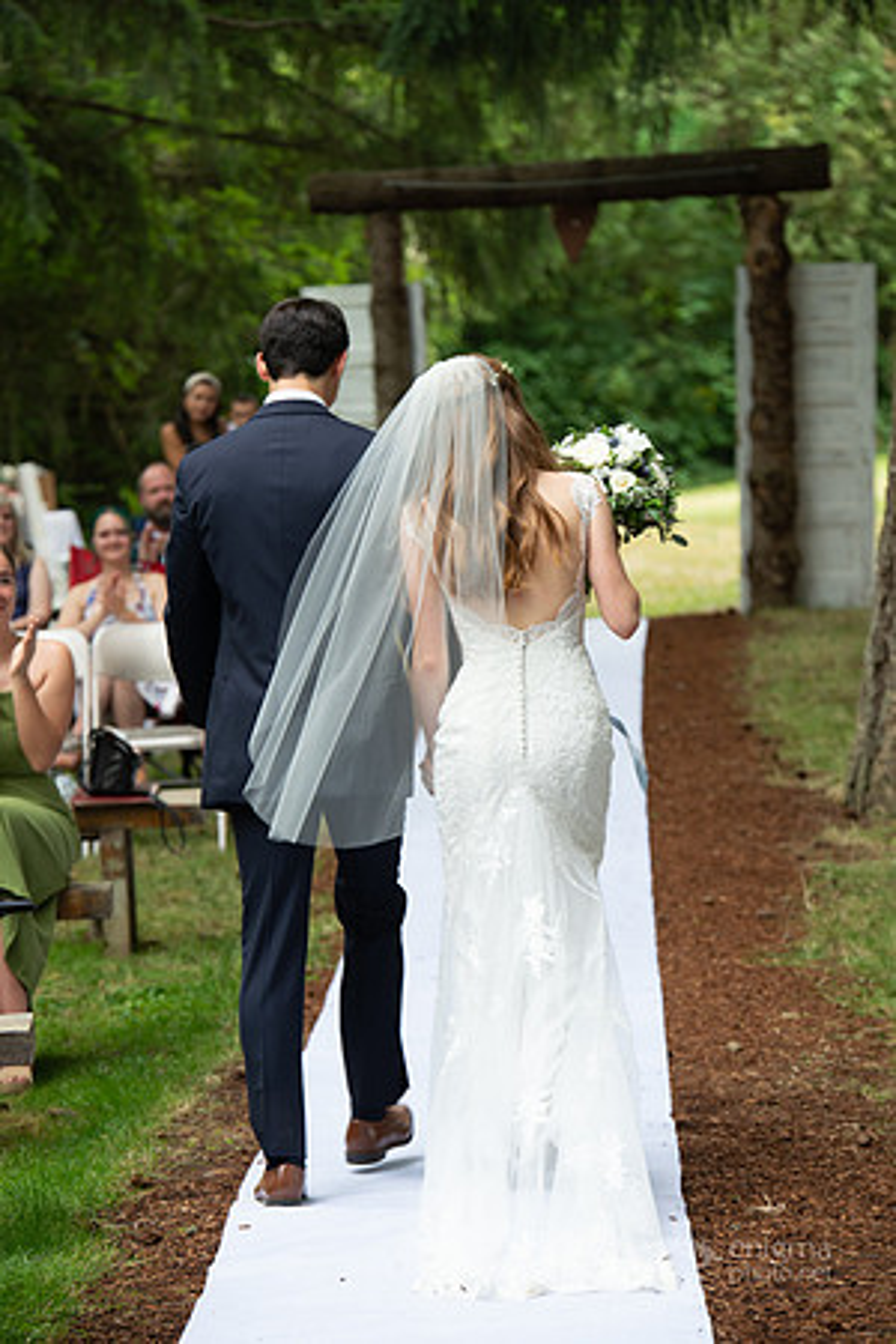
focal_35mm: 145
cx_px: 448
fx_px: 5413
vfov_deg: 14.2
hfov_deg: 9.5
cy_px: 672
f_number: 5.6
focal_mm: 145
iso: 400
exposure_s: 1/125
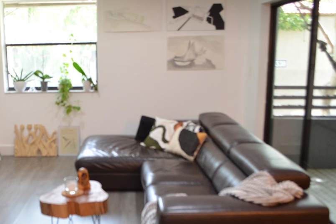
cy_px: 137
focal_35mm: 43
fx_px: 401
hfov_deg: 44.0
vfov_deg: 31.1
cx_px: 87
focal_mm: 18
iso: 500
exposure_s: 1/500
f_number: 4
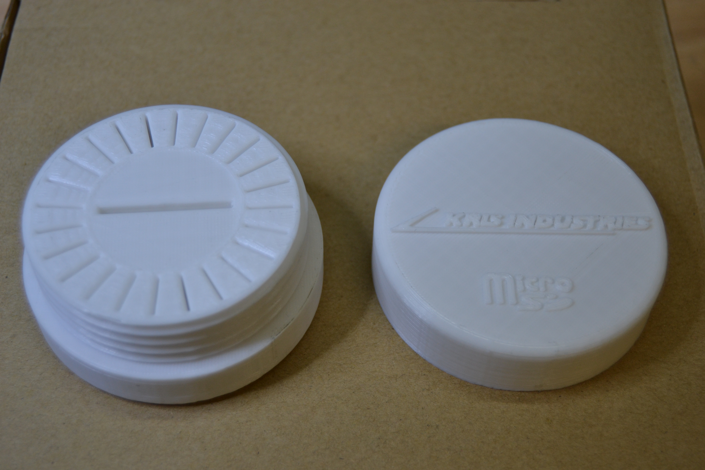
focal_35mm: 52
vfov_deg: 25.8
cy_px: 235
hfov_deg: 37.9
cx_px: 352
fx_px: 1028
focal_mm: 35
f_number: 4.5
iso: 400
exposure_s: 1/80
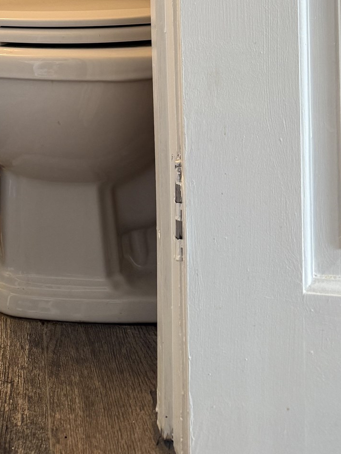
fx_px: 762
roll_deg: +1.3
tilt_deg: +2.4
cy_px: -77
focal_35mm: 58
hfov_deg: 23.8
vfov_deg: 29.1
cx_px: -21
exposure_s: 1/60
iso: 200
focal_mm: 6.76
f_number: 1.78
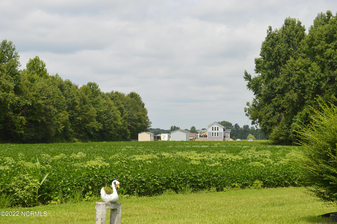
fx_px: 673
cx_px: 168
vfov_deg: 18.9
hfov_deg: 28.1
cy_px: 112
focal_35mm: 72
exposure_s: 1/320
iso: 100
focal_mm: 48
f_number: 9
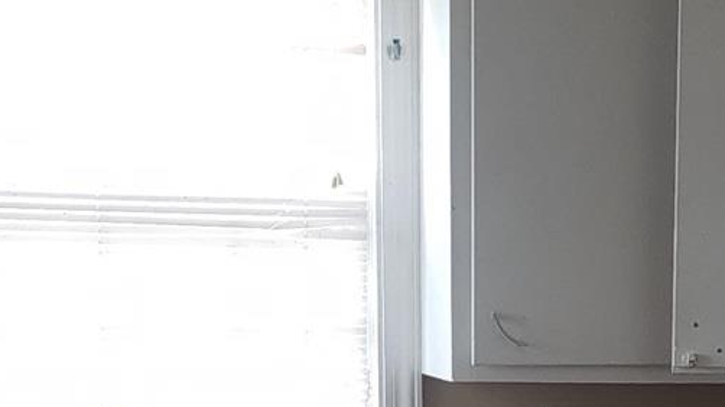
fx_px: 2210
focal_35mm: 115
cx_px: 572
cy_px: 727
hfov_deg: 18.5
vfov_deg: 10.0
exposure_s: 1/60
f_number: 1.8
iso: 160
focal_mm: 6.4
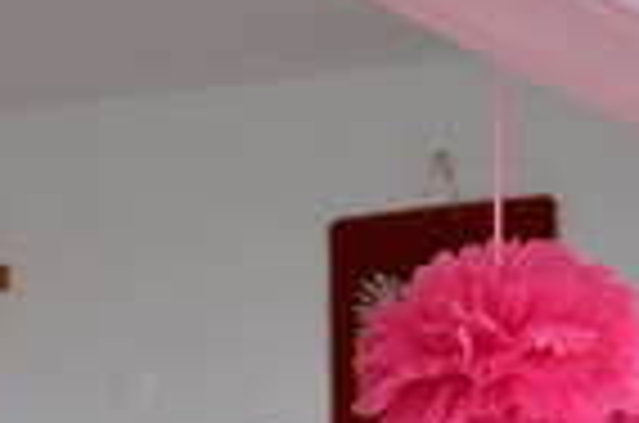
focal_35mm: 288
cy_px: 1177
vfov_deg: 4.6
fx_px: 5101
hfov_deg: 7.1
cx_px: -333
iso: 1250
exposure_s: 1/60
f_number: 4.2
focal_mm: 34
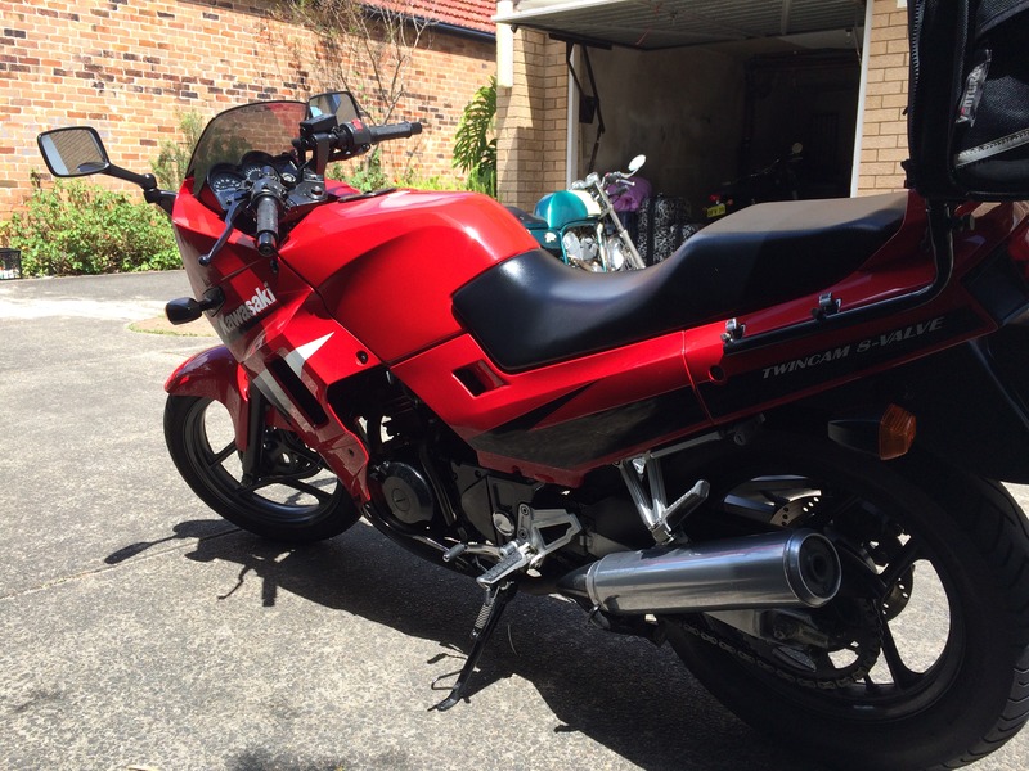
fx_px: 862
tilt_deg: -12.4
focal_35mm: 29
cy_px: 386
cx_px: 514
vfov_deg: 48.2
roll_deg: -1.0
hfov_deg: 61.7
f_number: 2.2
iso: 32
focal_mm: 4.15
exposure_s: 1/774
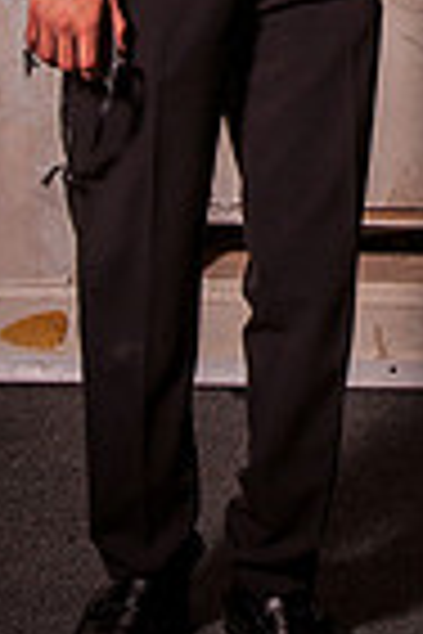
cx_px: 421
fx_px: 3207
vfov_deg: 10.9
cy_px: -274
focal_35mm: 182
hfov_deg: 7.5
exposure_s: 1/125
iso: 200
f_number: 14
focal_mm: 38
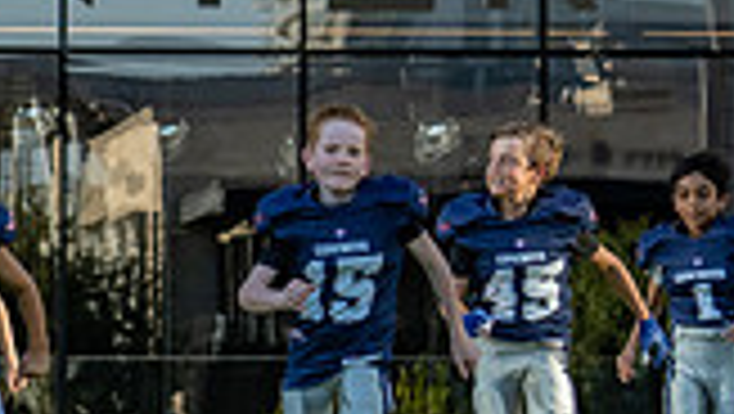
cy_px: 384
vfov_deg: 3.4
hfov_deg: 5.9
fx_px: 7071
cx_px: -465
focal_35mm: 363
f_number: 4
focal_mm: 70
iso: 320
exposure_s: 1/1000
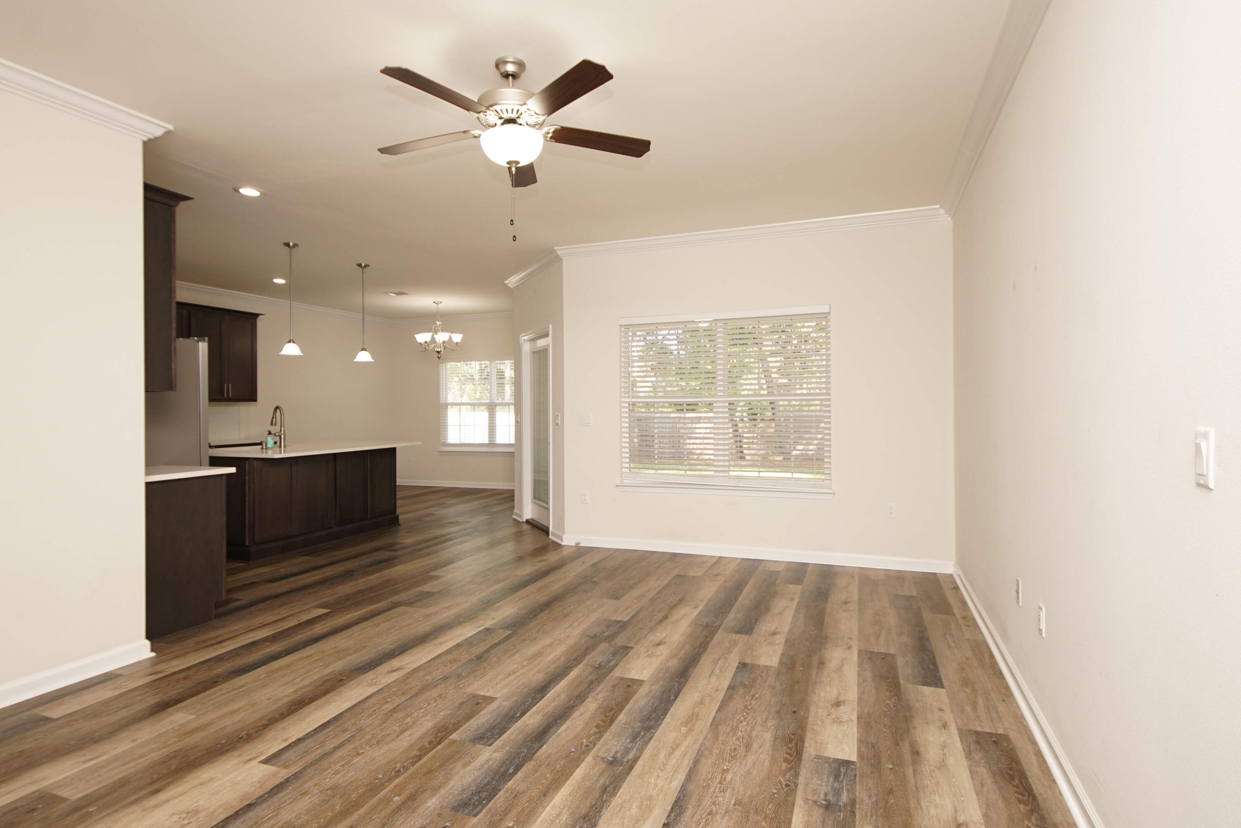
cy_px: 414
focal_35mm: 18
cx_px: 620
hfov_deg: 90.0
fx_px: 621
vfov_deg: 67.4
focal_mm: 12
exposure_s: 1/60
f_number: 4.5
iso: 320
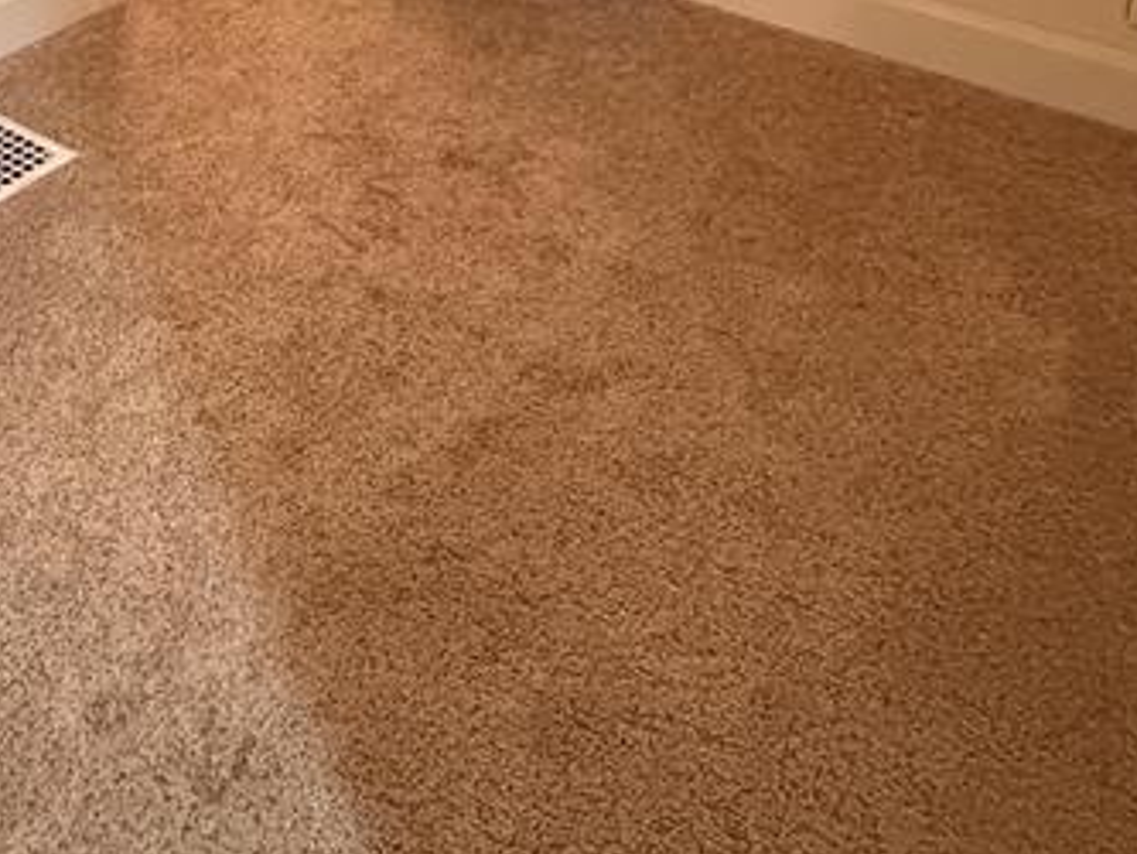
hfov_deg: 40.2
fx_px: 1413
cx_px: 89
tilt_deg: -9.7
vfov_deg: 25.9
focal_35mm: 43
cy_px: -389
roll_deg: -0.2
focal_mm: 2.22
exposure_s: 1/60
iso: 1000
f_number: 2.2
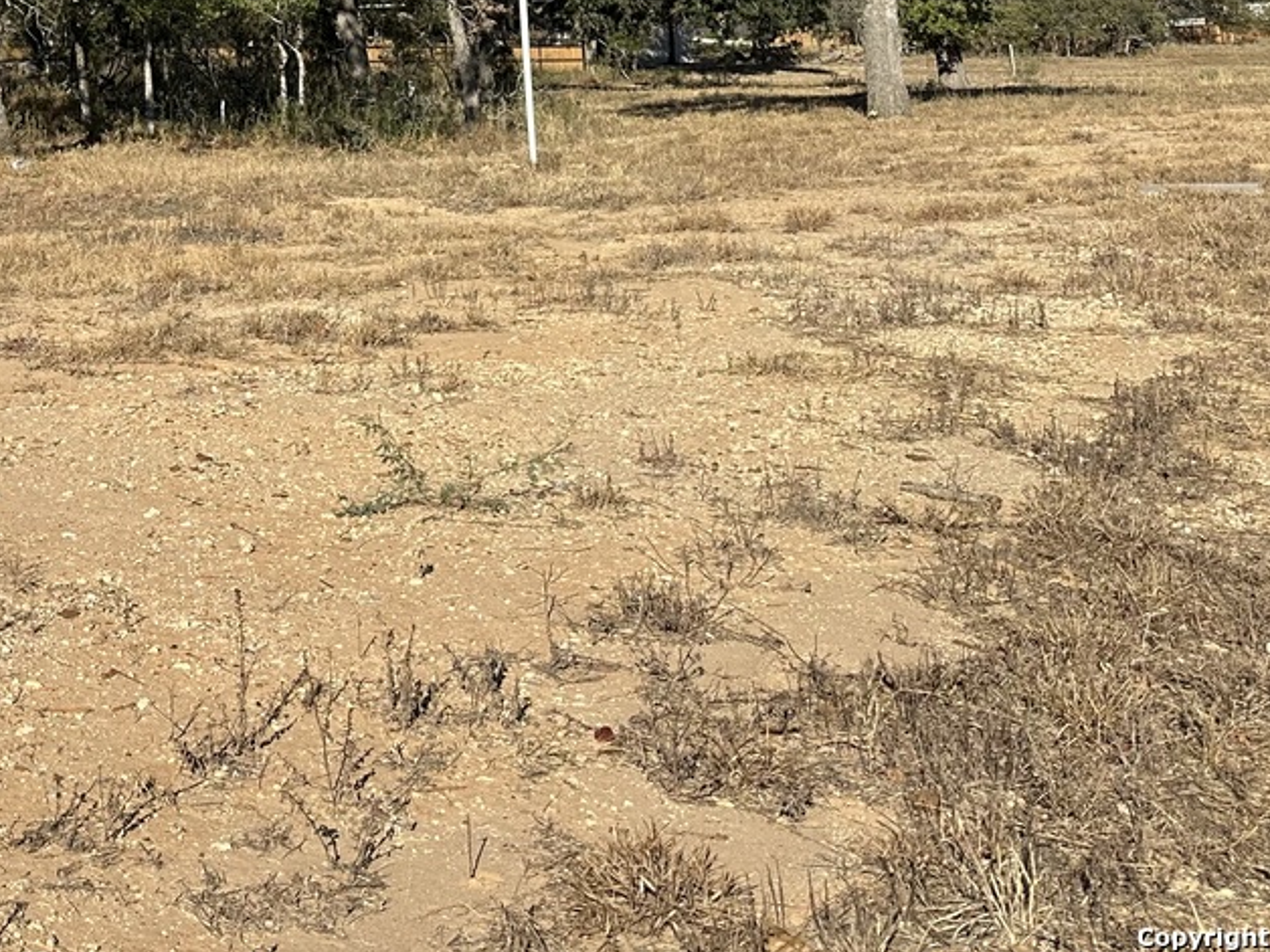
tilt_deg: +5.5
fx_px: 2018
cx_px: -105
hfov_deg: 31.3
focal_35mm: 55
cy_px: -105
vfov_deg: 24.7
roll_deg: +2.7
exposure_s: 1/5000
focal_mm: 6.86
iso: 80
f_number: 1.78
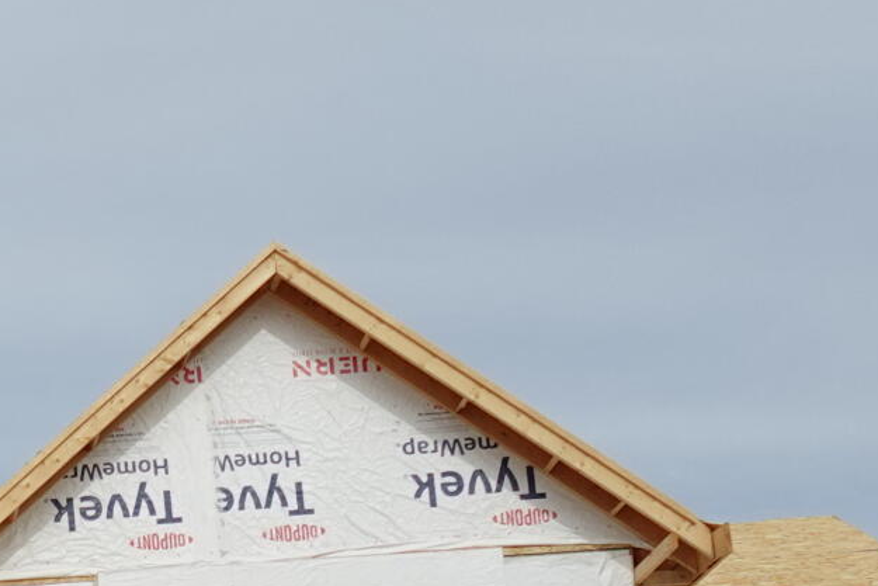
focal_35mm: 96
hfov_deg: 19.1
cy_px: 1019
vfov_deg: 13.0
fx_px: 2342
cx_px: -365
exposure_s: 1/6400
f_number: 2
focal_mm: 7.6
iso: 125
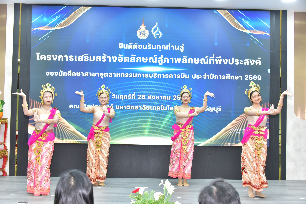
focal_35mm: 45
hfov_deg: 43.6
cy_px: 102
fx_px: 383
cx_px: 153
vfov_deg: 29.9
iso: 4000
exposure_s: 1/200
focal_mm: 45
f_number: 5.6
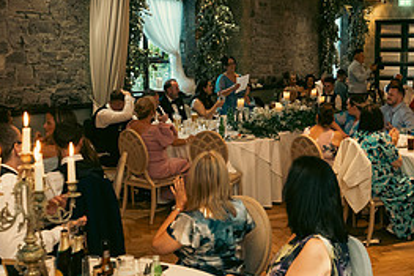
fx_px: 609
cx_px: 269
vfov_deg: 25.5
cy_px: 135
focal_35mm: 53
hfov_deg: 37.2
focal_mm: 24
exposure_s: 1/160
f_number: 3.5
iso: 2500
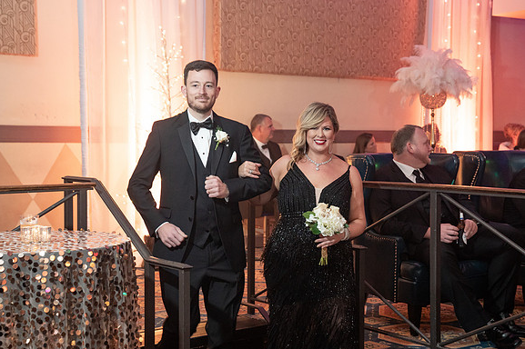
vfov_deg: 23.8
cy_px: 179
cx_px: 269
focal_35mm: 57
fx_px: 831
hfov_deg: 35.1
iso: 4000
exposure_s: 1/100
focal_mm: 53
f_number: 4
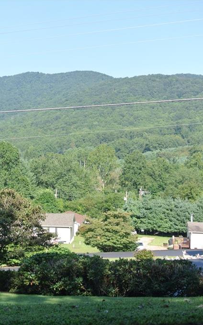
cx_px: 61
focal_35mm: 57
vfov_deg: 35.7
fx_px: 504
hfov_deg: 22.6
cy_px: 162
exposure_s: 1/320
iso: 100
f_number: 4.5
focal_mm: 14
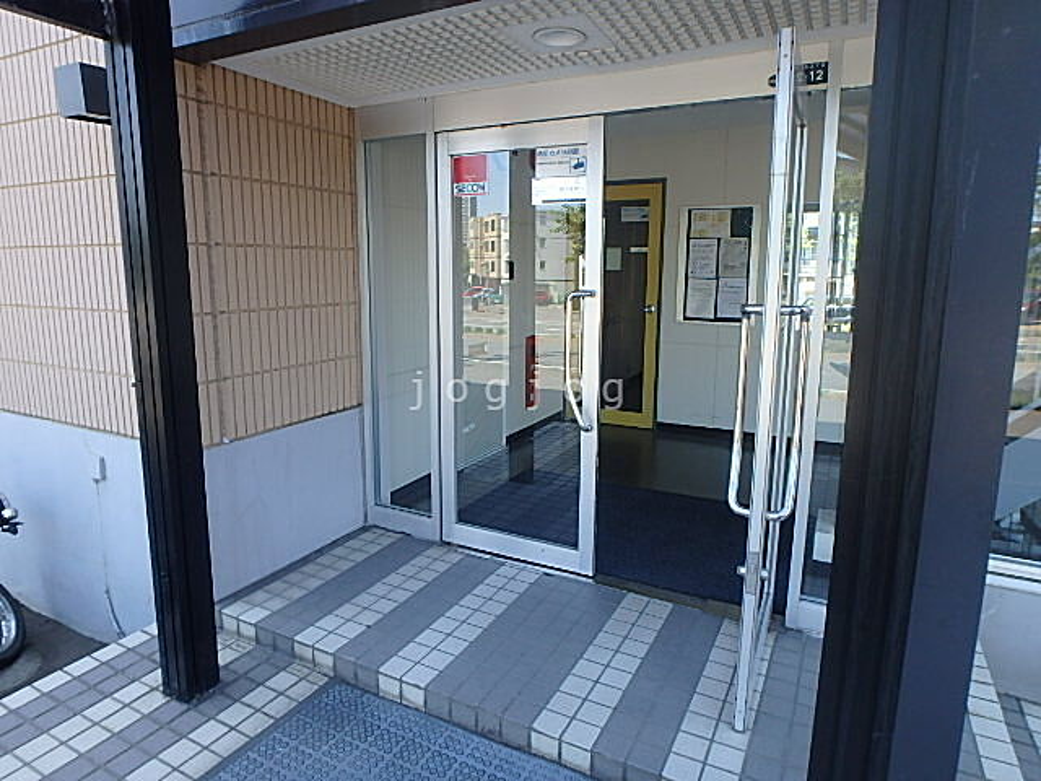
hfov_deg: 79.0
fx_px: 632
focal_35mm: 21
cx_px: 520
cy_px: 390
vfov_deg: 63.4
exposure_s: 1/125
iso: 125
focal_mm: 3.7
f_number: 3.5
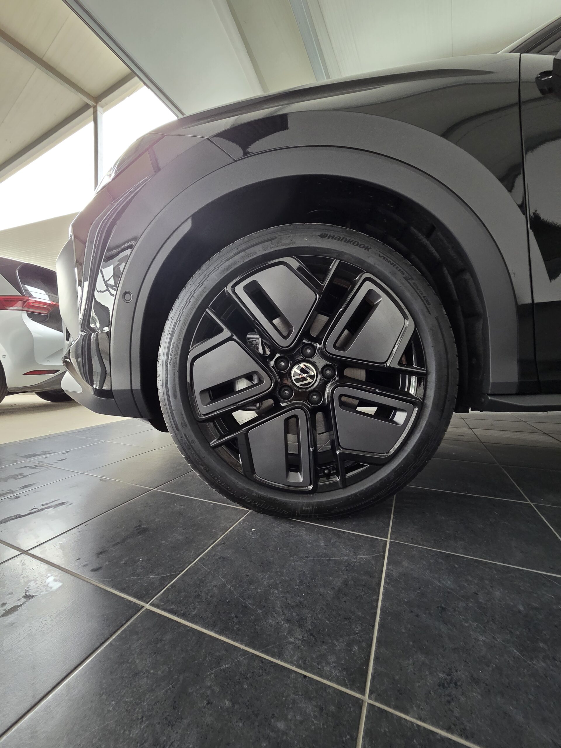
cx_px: 280
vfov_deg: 106.2
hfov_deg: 89.9
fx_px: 281
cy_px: 374
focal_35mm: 13
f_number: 2.2
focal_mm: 2.2
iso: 250
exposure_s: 1/50
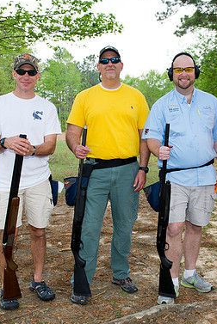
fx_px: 388
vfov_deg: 45.4
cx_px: 132
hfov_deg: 31.1
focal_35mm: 43
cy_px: 160
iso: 400
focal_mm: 28
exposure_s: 1/250
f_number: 6.3
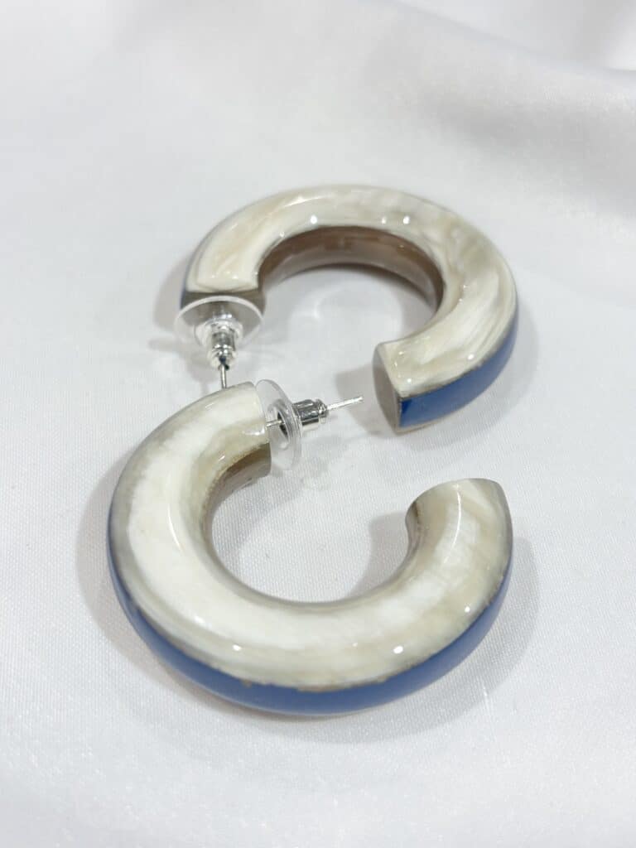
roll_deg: +4.7
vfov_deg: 36.8
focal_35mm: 52
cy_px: 424
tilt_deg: -39.1
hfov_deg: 28.0
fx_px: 1274
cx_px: 318
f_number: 1.6
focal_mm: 5.96
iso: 32
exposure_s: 1/202
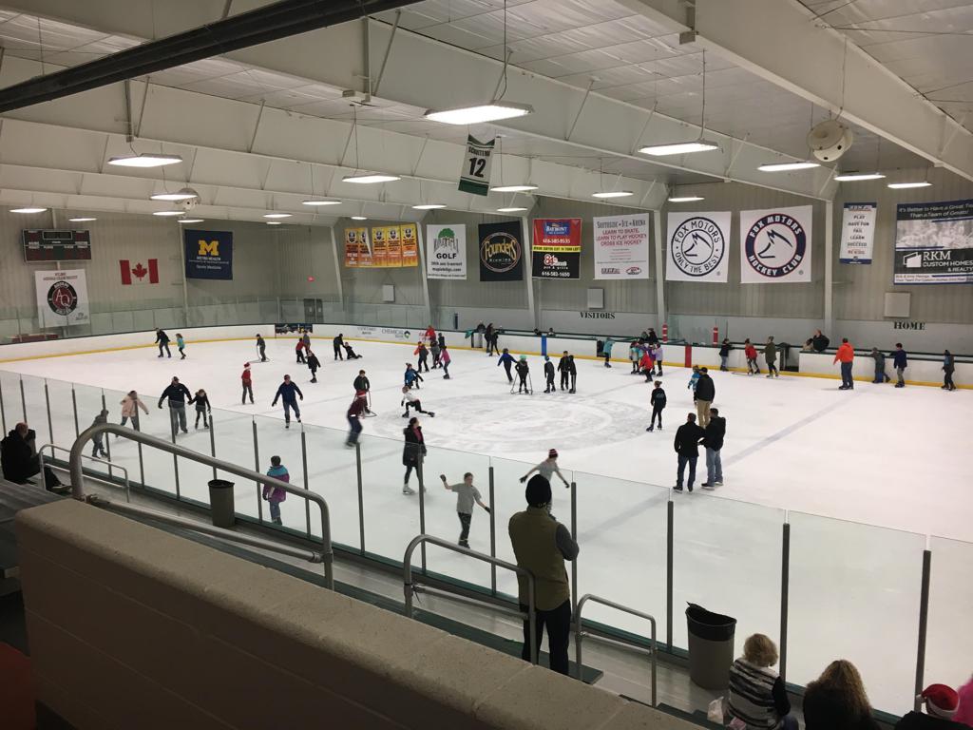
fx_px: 815
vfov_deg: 48.2
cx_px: 486
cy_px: 365
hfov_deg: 61.7
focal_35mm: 29
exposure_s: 1/30
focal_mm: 4.15
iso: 50
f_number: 2.2
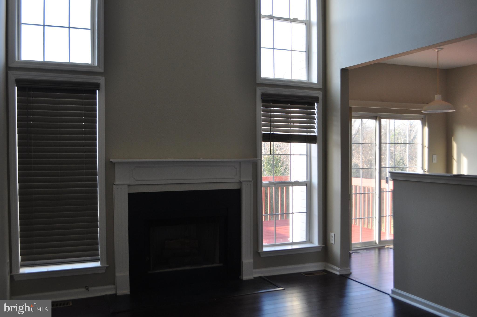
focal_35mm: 33
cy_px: 158
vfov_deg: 39.9
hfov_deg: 57.3
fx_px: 437
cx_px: 238
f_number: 5
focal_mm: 22
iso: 400
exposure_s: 1/100
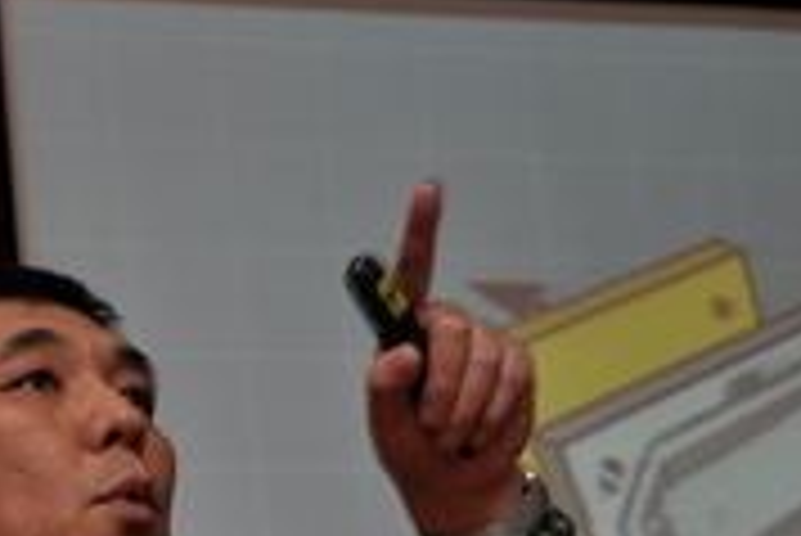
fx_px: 3897
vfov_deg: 7.8
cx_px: 90
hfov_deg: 11.7
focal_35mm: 175
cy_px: 423
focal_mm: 52
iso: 200
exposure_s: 1/60
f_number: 5
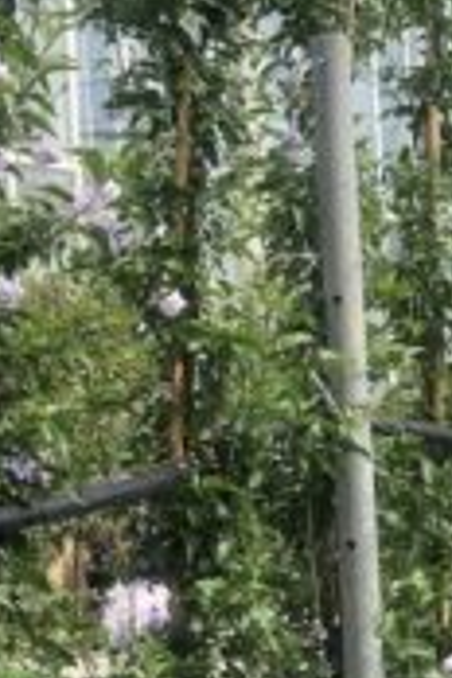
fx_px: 3126
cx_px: 19
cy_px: 524
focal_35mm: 166
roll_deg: +1.0
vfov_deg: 12.3
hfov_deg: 8.2
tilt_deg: -0.5
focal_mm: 6
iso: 16
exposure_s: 1/440
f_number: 2.4
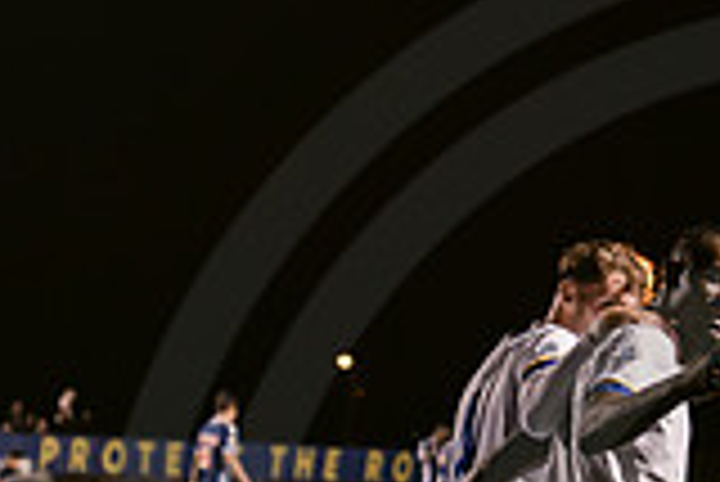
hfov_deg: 8.0
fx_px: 5064
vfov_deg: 5.4
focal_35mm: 253
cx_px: 882
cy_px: 691
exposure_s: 1/320
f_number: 3.2
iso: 2500
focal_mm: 70
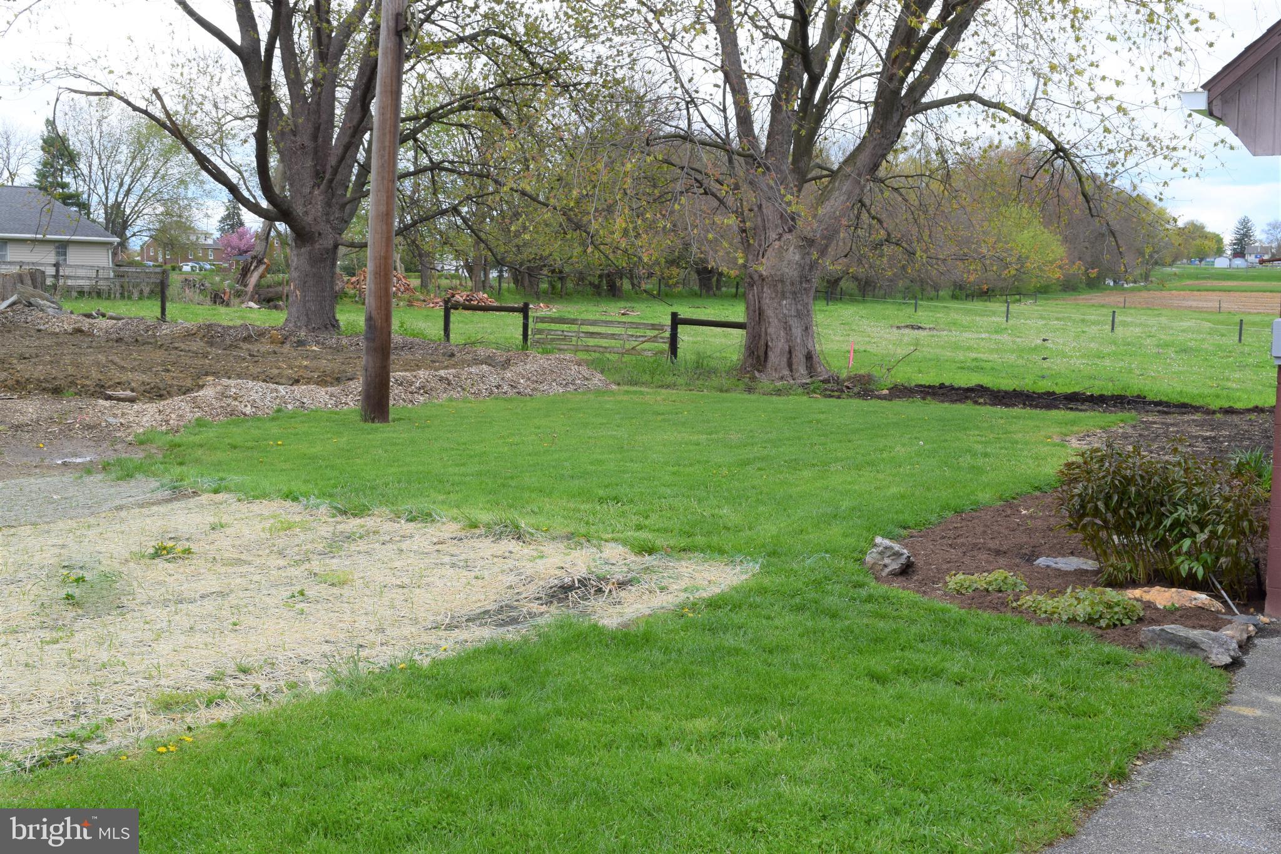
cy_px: 427
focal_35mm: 44
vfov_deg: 30.8
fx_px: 1548
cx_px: 640
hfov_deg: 45.0
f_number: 10
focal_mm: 29
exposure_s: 1/250
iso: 400
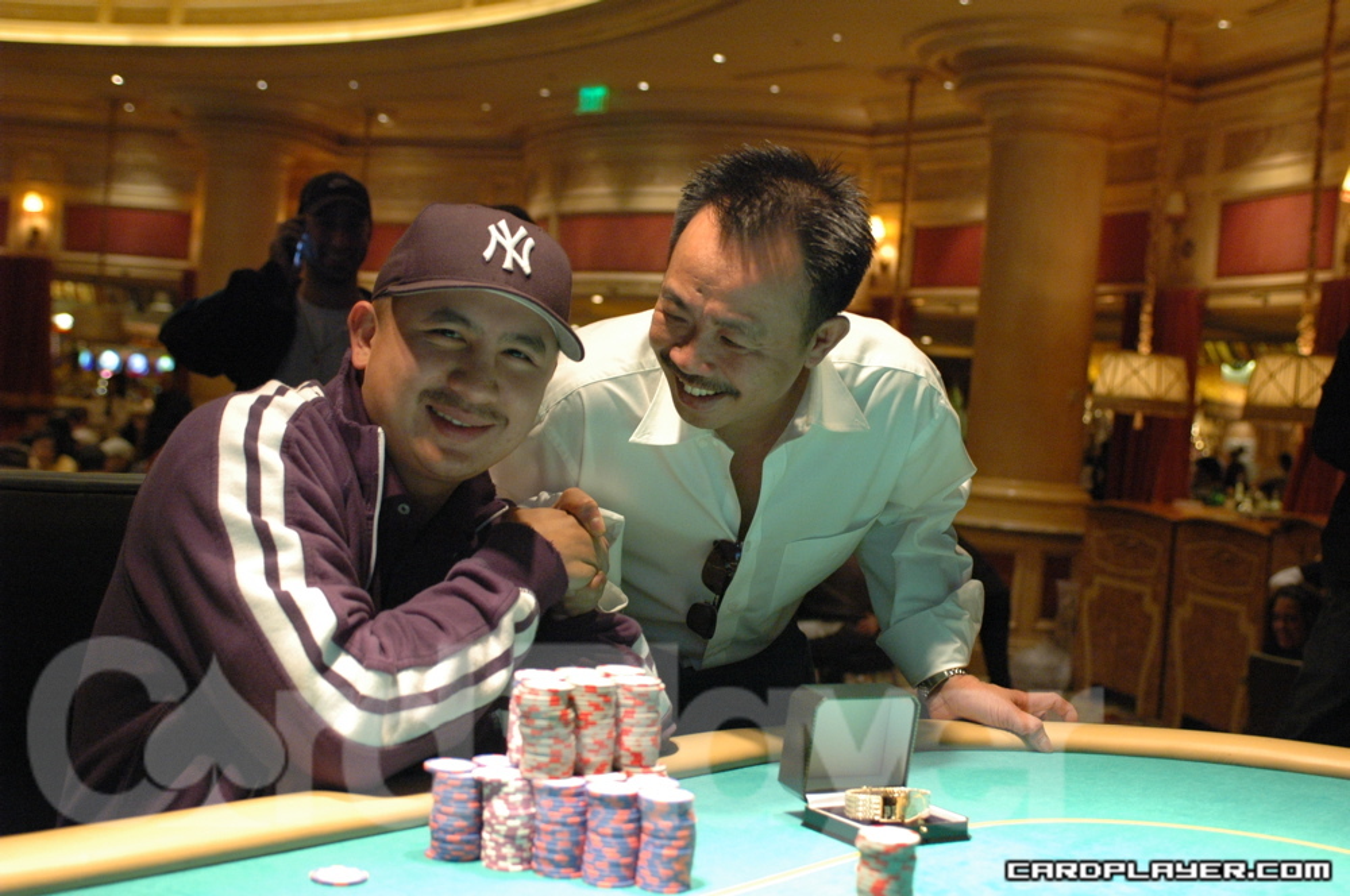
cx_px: 675
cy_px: 448
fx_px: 1573
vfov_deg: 31.8
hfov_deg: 46.5
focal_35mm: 42
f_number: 3.5
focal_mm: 28
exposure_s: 1/60
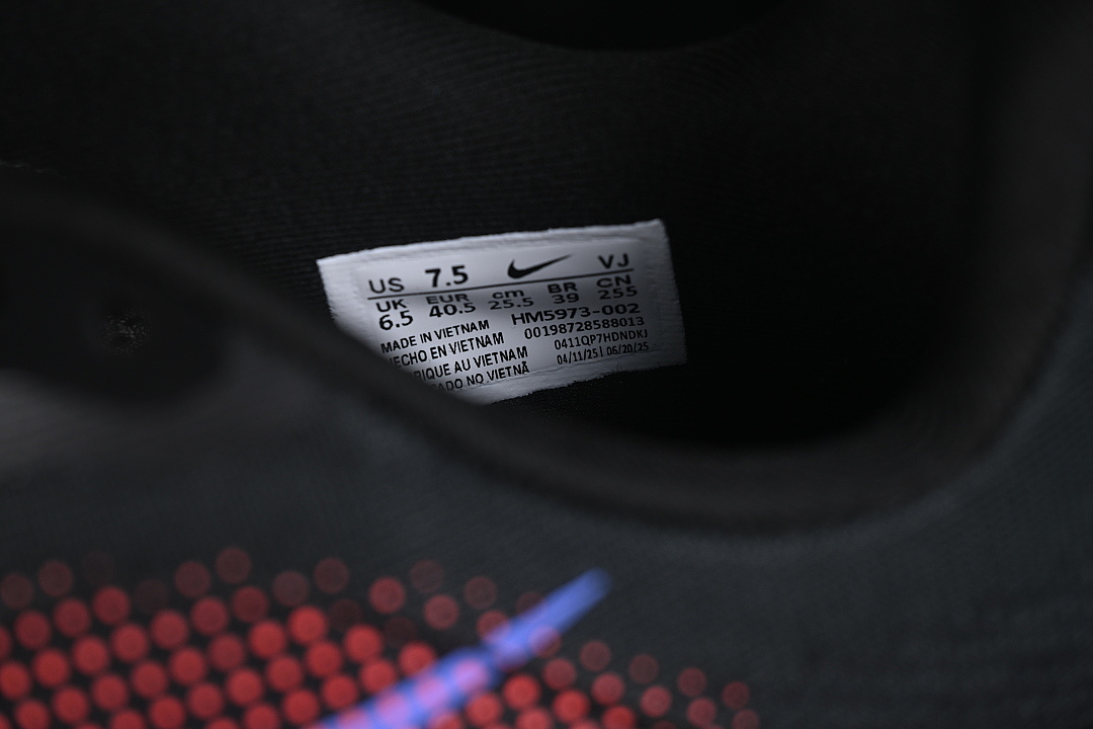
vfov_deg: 18.2
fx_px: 2277
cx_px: 546
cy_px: 364
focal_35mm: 75
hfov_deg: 27.0
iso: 160
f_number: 6.3
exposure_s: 1/50
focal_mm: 50
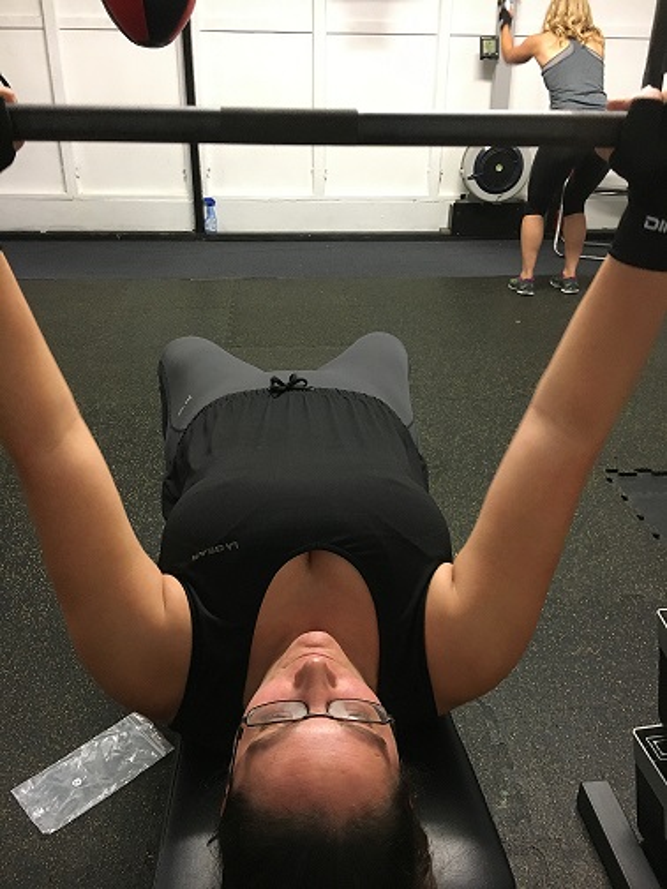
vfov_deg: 61.7
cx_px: 334
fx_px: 745
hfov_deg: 48.2
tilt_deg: -27.2
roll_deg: -0.6
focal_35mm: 29
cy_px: 444
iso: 200
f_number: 2.2
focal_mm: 4.15
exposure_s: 1/20
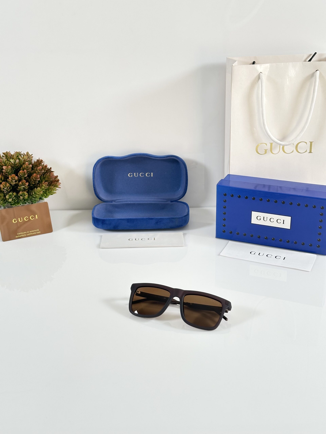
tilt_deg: -25.9
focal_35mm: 48
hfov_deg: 30.3
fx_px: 603
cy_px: 217
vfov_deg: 39.7
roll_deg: +1.6
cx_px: 163
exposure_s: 1/114
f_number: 1.78
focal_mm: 6.86
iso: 80
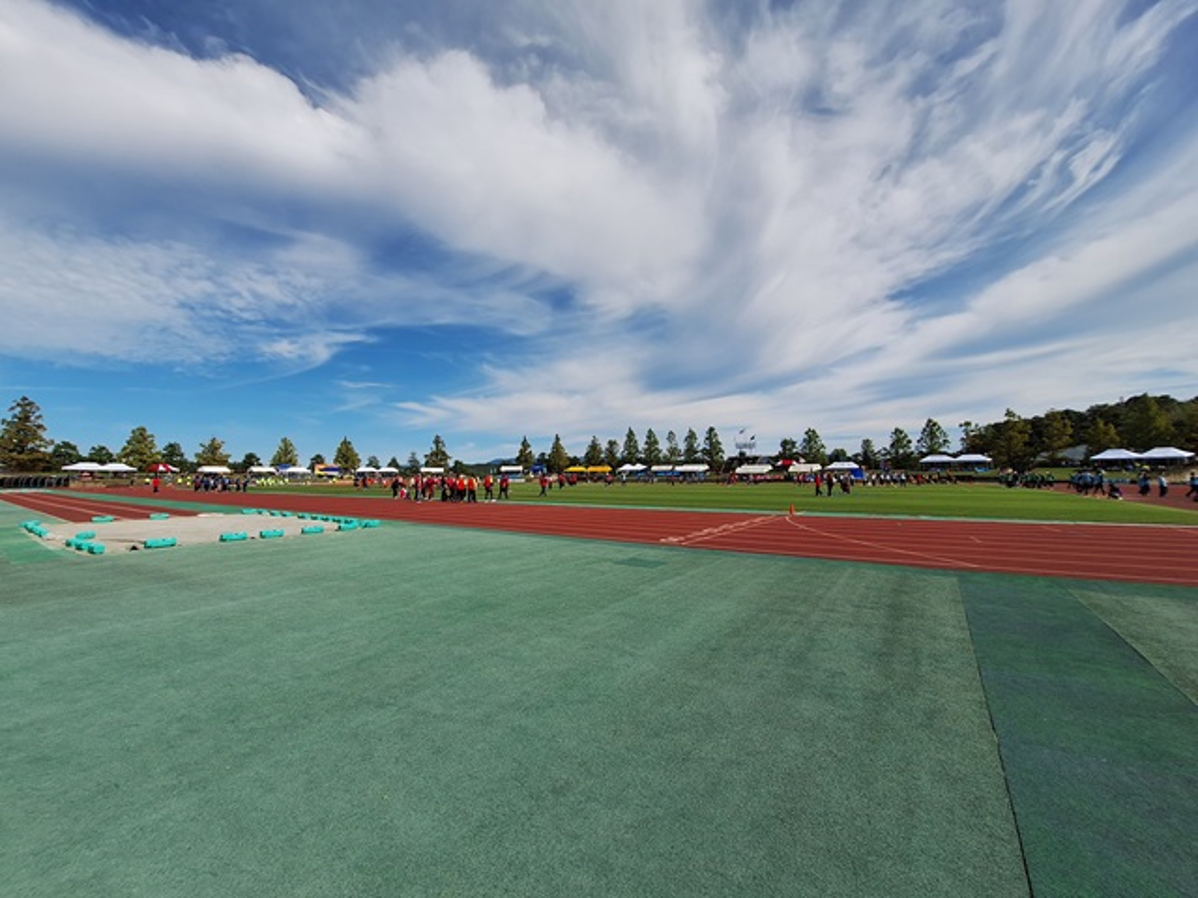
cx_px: 599
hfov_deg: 106.2
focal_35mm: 13
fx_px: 450
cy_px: 449
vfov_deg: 89.9
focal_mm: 1.74
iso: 40
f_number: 2.2
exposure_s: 1/1812
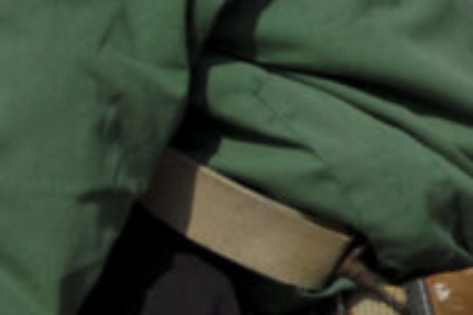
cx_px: -318
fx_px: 20745
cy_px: 131
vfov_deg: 0.9
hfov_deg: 1.3
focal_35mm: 1579
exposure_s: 1/1000
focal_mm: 170
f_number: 7.1
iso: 160
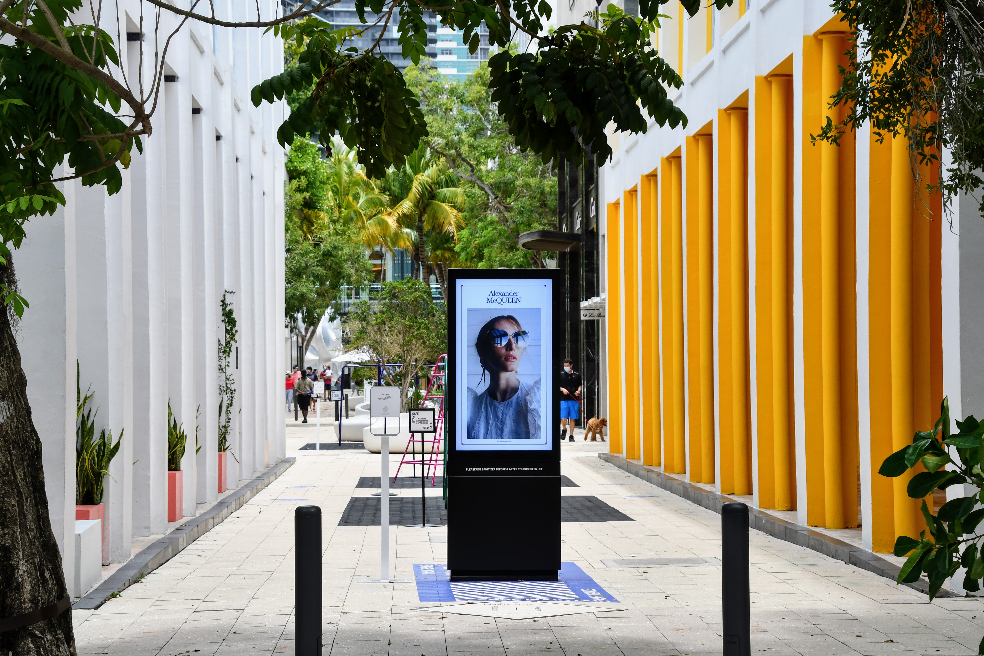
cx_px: 492
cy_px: 328
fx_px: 2542
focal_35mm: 93
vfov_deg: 14.7
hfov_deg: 21.9
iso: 400
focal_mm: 62
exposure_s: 1/400
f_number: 10
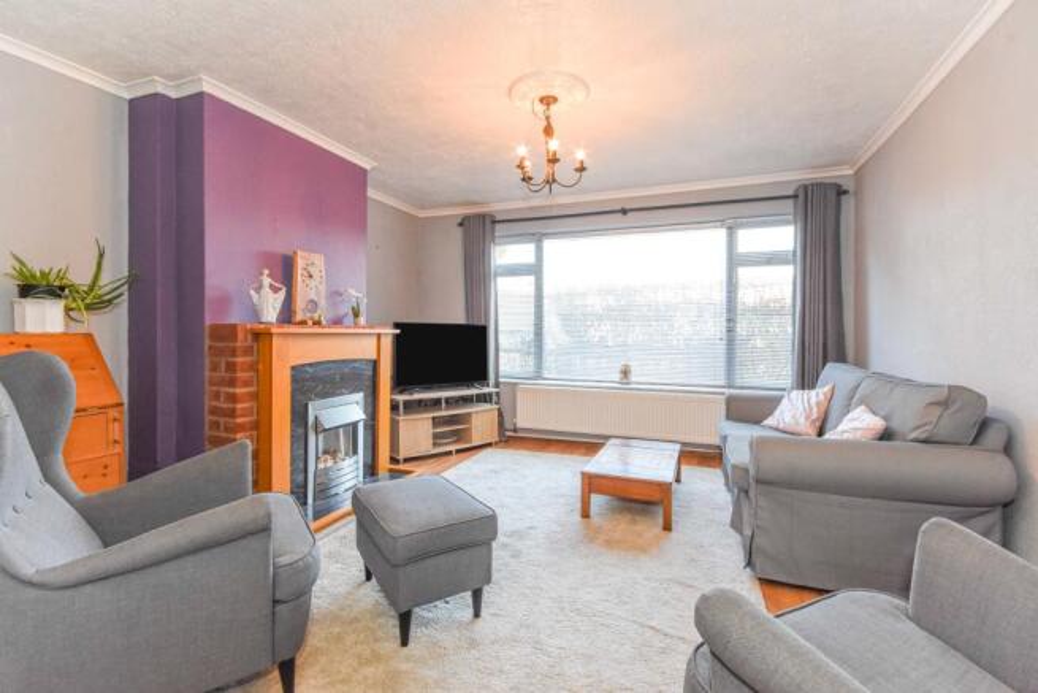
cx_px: 519
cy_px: 346
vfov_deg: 77.4
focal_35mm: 15
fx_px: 433
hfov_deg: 100.4
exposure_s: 1/30
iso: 1000
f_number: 8
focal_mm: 10
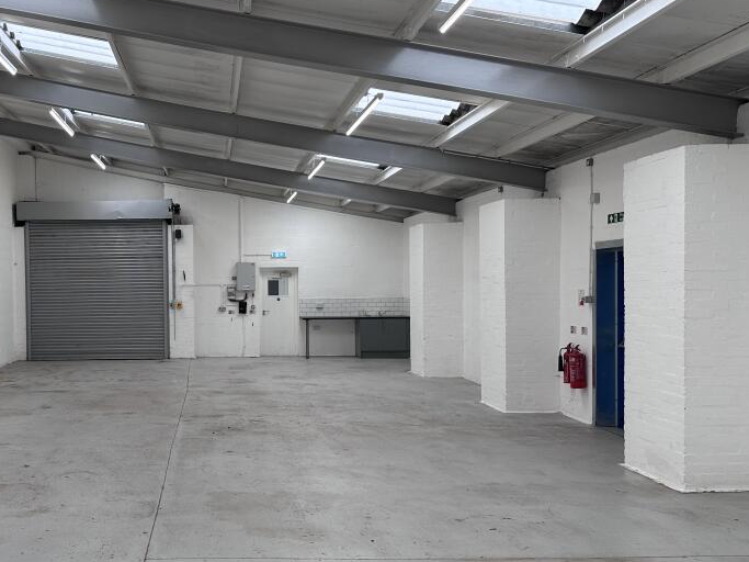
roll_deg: +0.5
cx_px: 202
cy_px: 300
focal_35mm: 36
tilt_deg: -1.4
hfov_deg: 49.6
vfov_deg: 39.6
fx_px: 779
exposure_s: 1/471
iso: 80
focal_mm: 6.86
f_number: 1.78
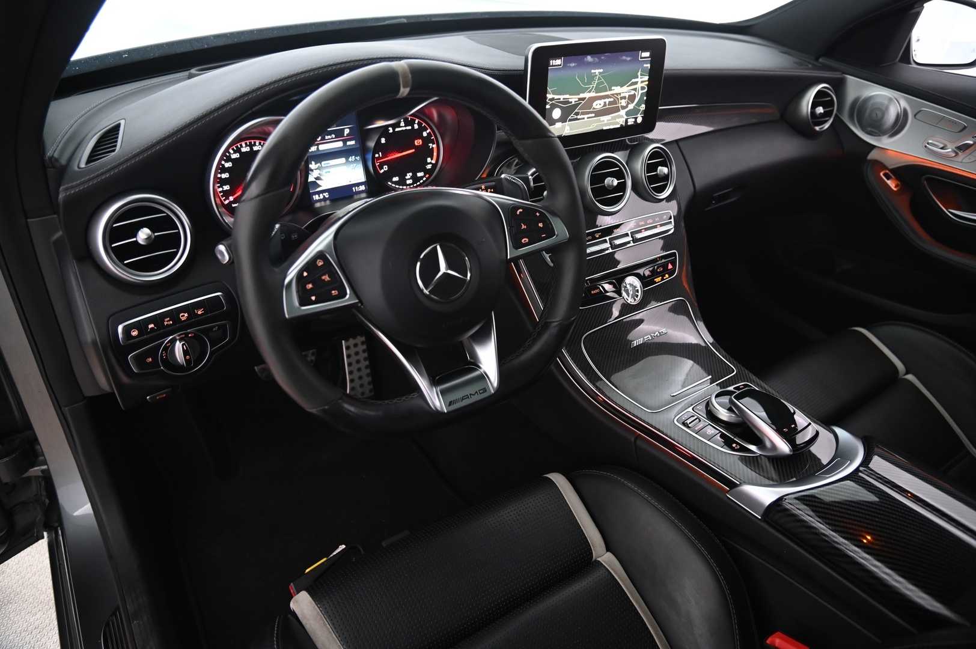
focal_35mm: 24
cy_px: 324
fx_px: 650
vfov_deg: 53.1
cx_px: 488
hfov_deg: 73.8
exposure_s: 1/15
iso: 2000
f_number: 4
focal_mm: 24
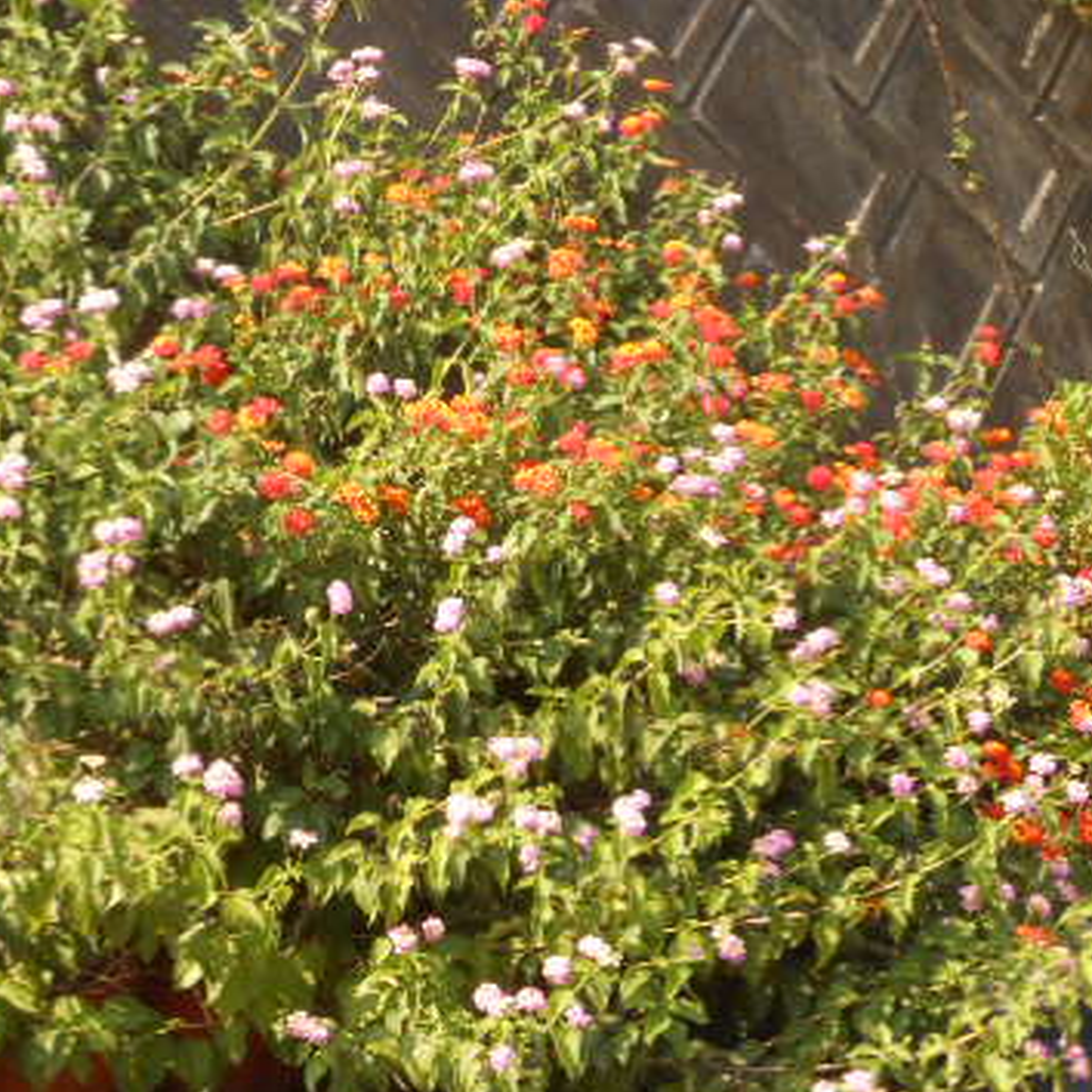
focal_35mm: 115
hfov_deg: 15.1
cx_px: 401
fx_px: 4104
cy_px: 515
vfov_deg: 15.2
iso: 200
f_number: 6
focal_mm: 12.8
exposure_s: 1/250
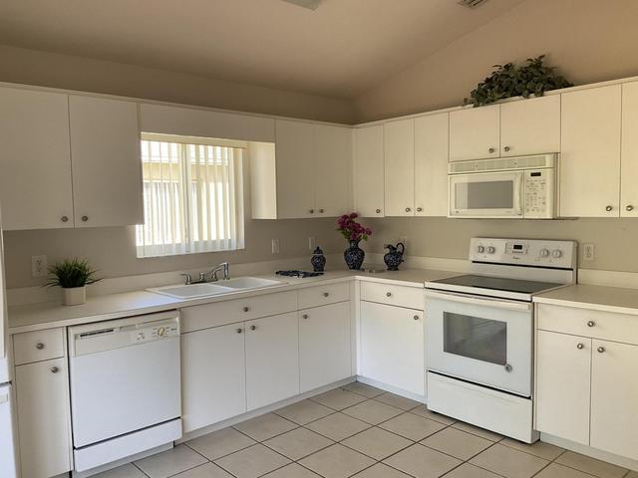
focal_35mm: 29
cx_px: 319
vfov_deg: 48.2
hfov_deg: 61.7
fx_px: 534
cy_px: 239
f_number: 1.8
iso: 64
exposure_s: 1/122
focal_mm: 3
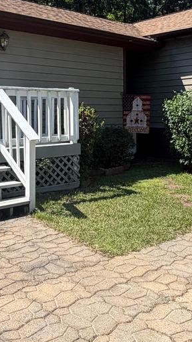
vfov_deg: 47.0
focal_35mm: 43
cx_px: 101
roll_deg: +0.4
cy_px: 130
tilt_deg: -1.7
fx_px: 390
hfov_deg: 27.7
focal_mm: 2.22
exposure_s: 1/770
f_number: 2.2
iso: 32
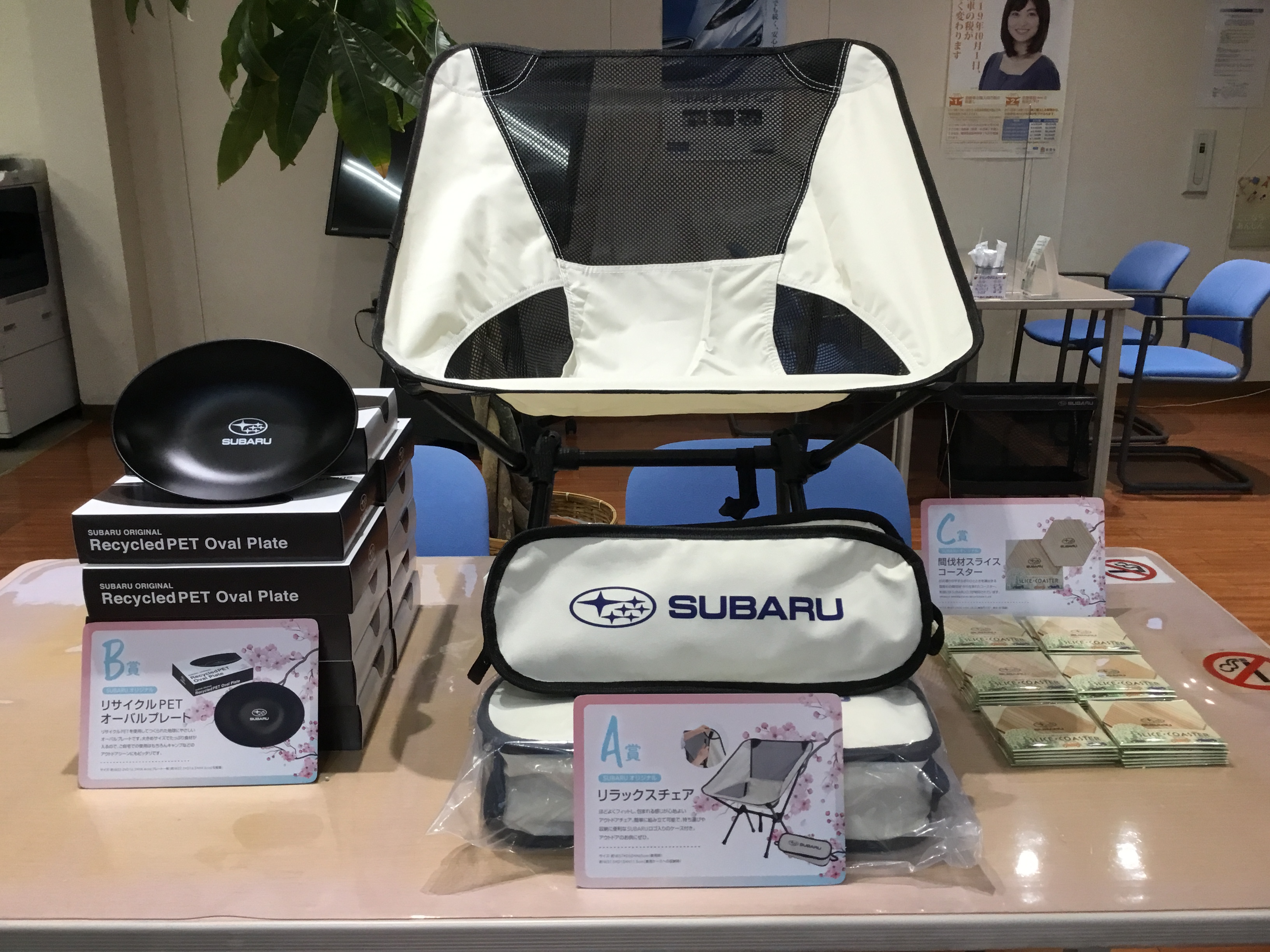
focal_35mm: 31
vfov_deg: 45.4
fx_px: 1137
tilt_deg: -17.0
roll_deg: -0.4
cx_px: 635
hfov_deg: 58.4
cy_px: 476
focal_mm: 3.3
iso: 32
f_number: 2.4
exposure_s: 1/30
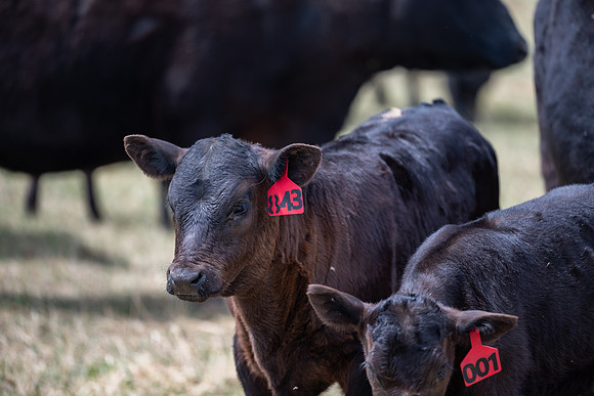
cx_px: 297
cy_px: 198
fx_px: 3301
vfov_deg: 6.9
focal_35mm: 200
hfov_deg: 10.3
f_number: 2.8
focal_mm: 200
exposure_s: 1/1000
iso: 125
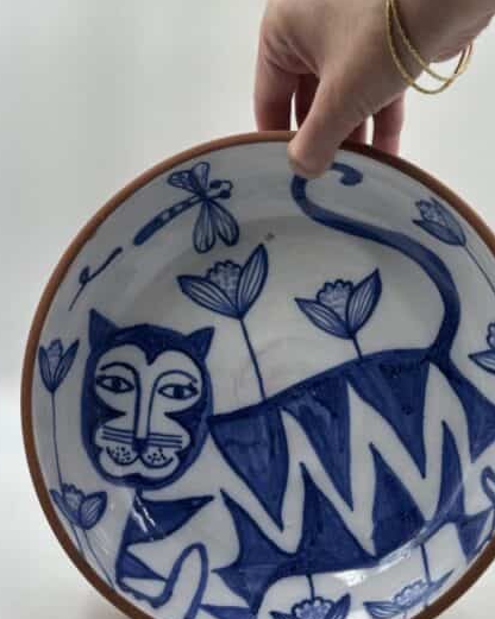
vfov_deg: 26.4
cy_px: 302
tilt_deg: -13.4
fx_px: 1320
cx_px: 282
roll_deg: -3.1
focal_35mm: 72
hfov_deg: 21.2
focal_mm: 6.86
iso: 50
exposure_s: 1/159
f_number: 1.78
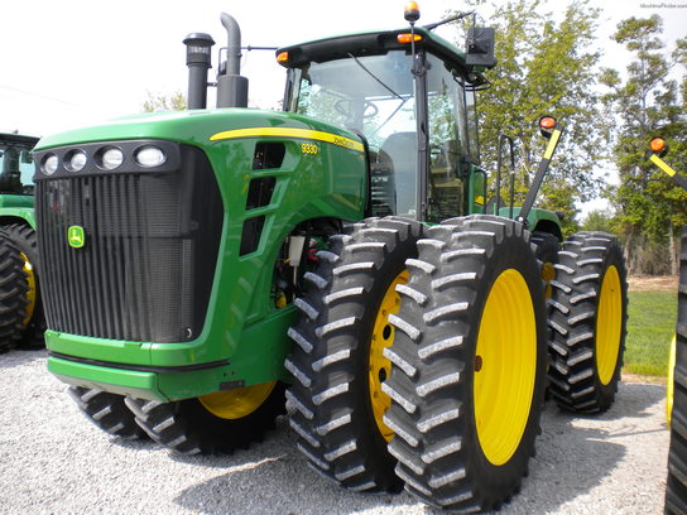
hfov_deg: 52.6
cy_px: 258
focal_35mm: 35
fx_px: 695
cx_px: 344
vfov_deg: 40.7
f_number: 4.6
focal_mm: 6.3
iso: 80
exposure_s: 1/313
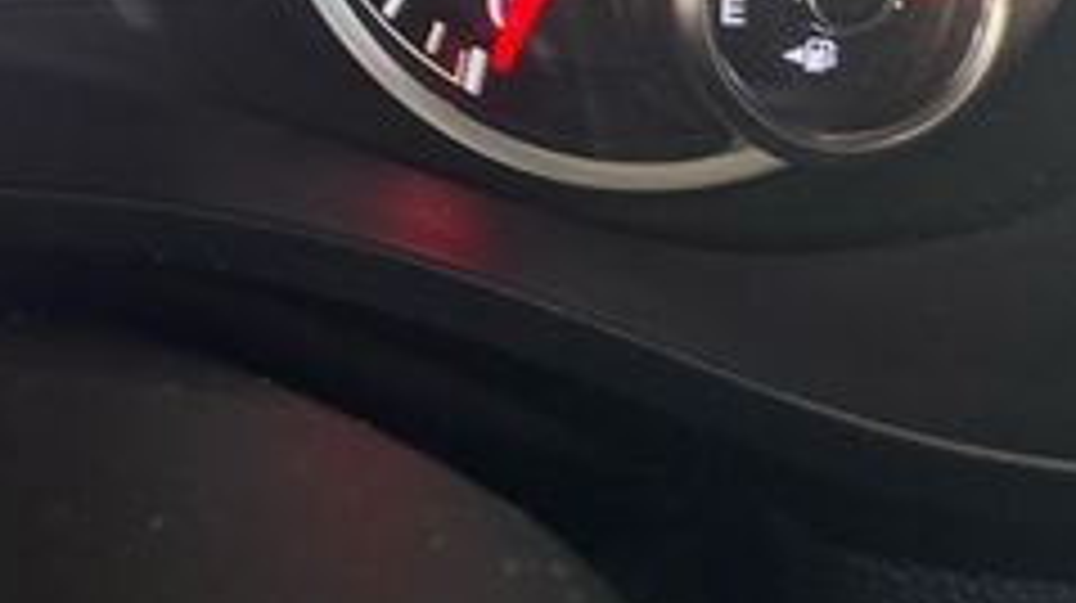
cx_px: -342
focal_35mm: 70
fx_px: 1996
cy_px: -306
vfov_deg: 15.8
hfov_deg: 25.7
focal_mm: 6.76
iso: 250
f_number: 1.78
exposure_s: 1/60
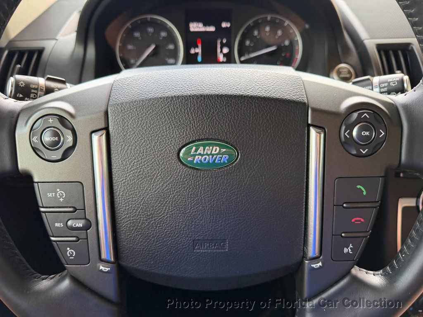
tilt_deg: -32.9
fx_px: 293
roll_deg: -0.5
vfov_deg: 56.8
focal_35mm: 24
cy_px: 158
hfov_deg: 71.6
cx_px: 212
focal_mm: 6.76
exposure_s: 1/121
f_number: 1.78
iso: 160
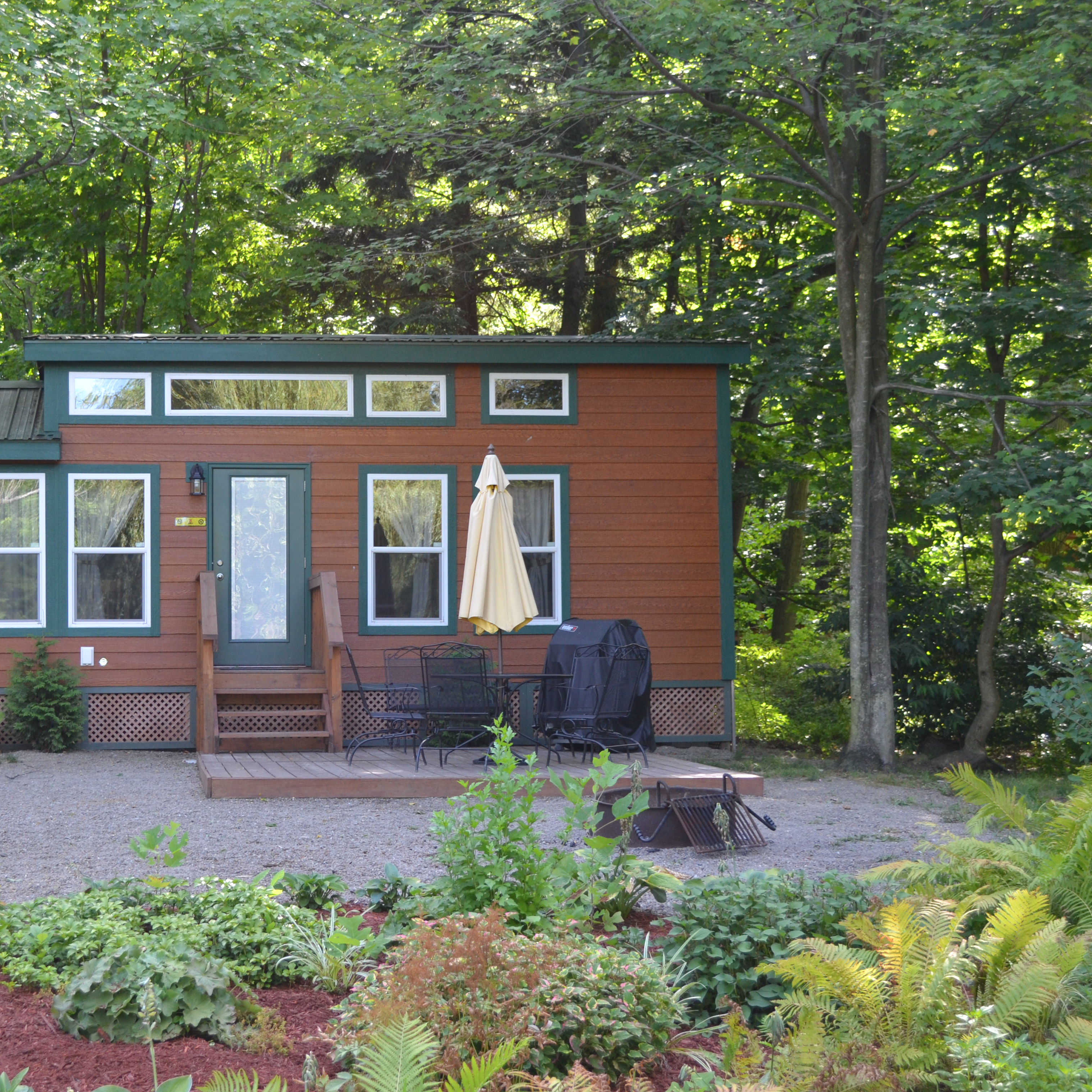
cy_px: 546
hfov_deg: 31.4
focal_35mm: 54
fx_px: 1927
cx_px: 359
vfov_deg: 31.6
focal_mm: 28
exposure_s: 1/100
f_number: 5
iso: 400
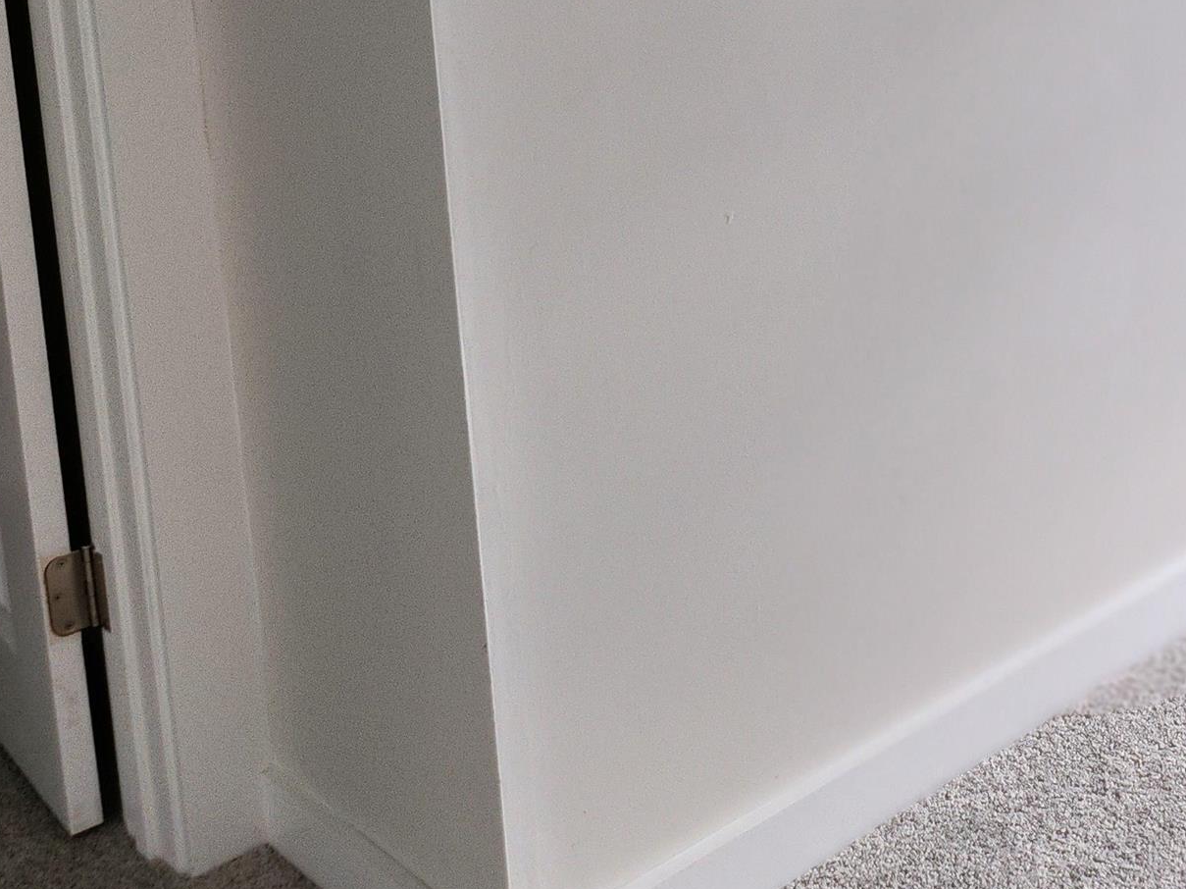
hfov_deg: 30.9
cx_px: 944
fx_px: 2089
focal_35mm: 61
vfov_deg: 22.7
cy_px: -72
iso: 160
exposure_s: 1/120
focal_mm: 5
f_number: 1.8
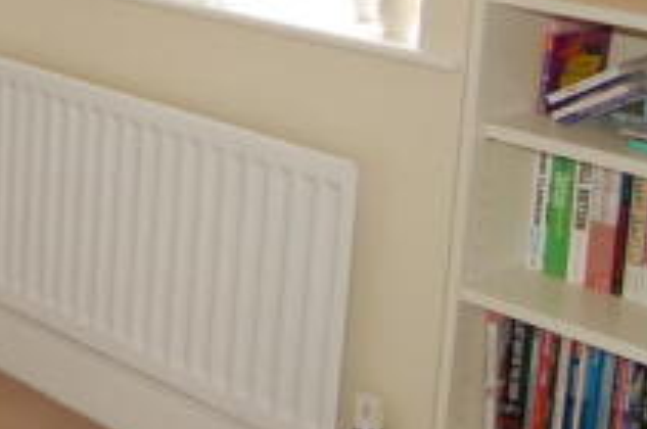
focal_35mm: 84
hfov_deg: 21.9
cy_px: -43
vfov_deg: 15.8
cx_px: -181
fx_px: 1507
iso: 200
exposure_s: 1/60
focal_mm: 18
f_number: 3.5
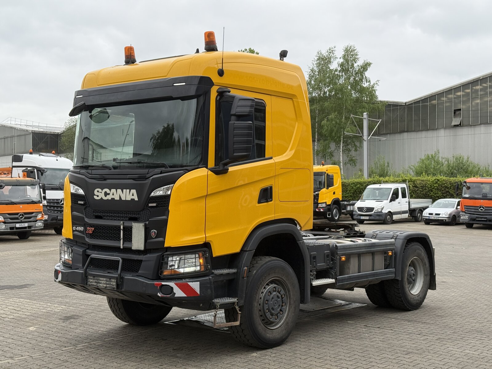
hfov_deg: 39.7
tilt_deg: +2.1
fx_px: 682
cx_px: 246
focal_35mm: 48
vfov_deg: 30.3
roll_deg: -0.3
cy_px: 184
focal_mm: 6.76
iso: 80
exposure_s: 1/712
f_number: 1.78
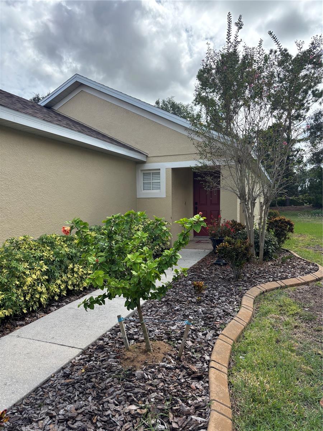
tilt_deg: -2.0
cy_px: 216
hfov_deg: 53.1
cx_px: 162
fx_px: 323
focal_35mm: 26
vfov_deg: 67.3
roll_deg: -0.3
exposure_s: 1/1543
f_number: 1.6
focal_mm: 5.96
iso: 50
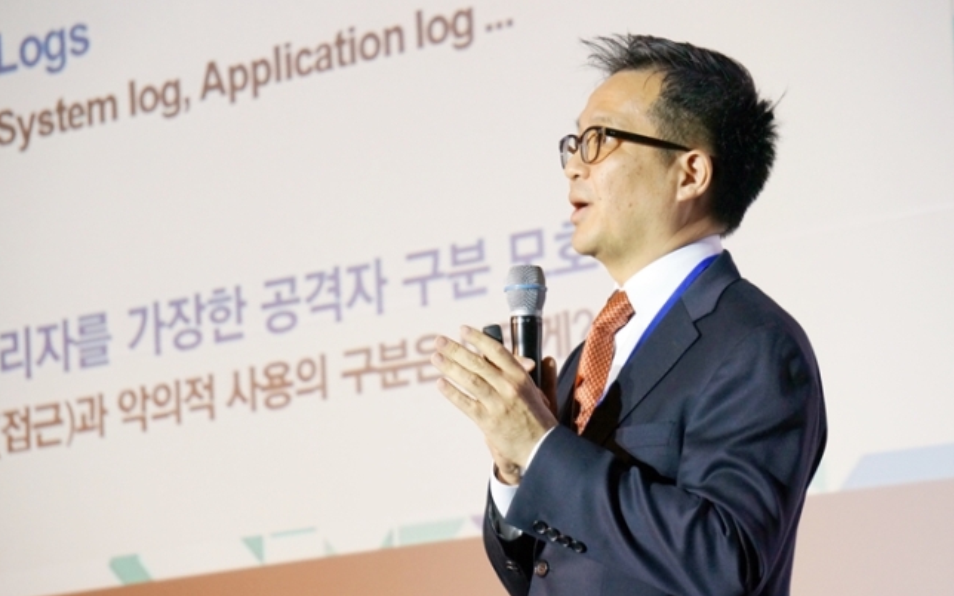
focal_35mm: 151
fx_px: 3925
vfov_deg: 8.7
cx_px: 474
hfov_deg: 13.9
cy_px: 305
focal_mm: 98
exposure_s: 1/160
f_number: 5.6
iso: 1000
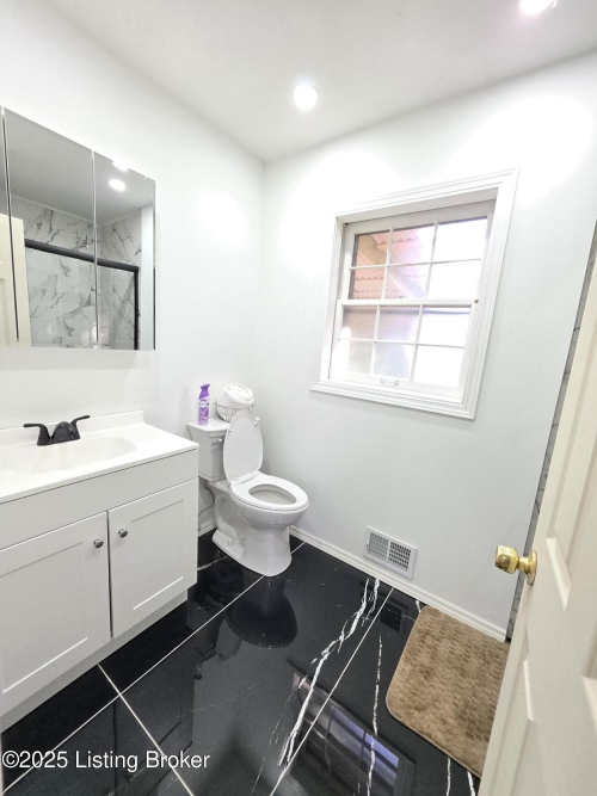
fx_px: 299
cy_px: 398
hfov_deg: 89.9
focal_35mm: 13
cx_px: 298
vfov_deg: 106.2
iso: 80
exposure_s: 1/120
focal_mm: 2.2
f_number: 1.9
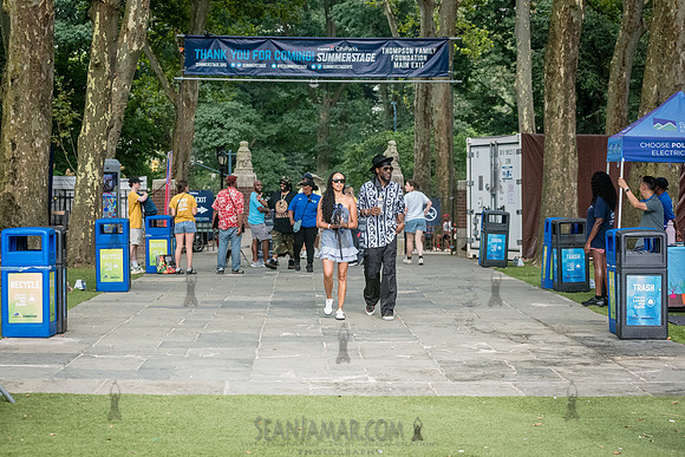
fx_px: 1546
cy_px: 228
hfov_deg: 25.0
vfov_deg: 16.8
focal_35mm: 81
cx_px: 342
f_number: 5
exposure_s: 1/1600
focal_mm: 80
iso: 6400
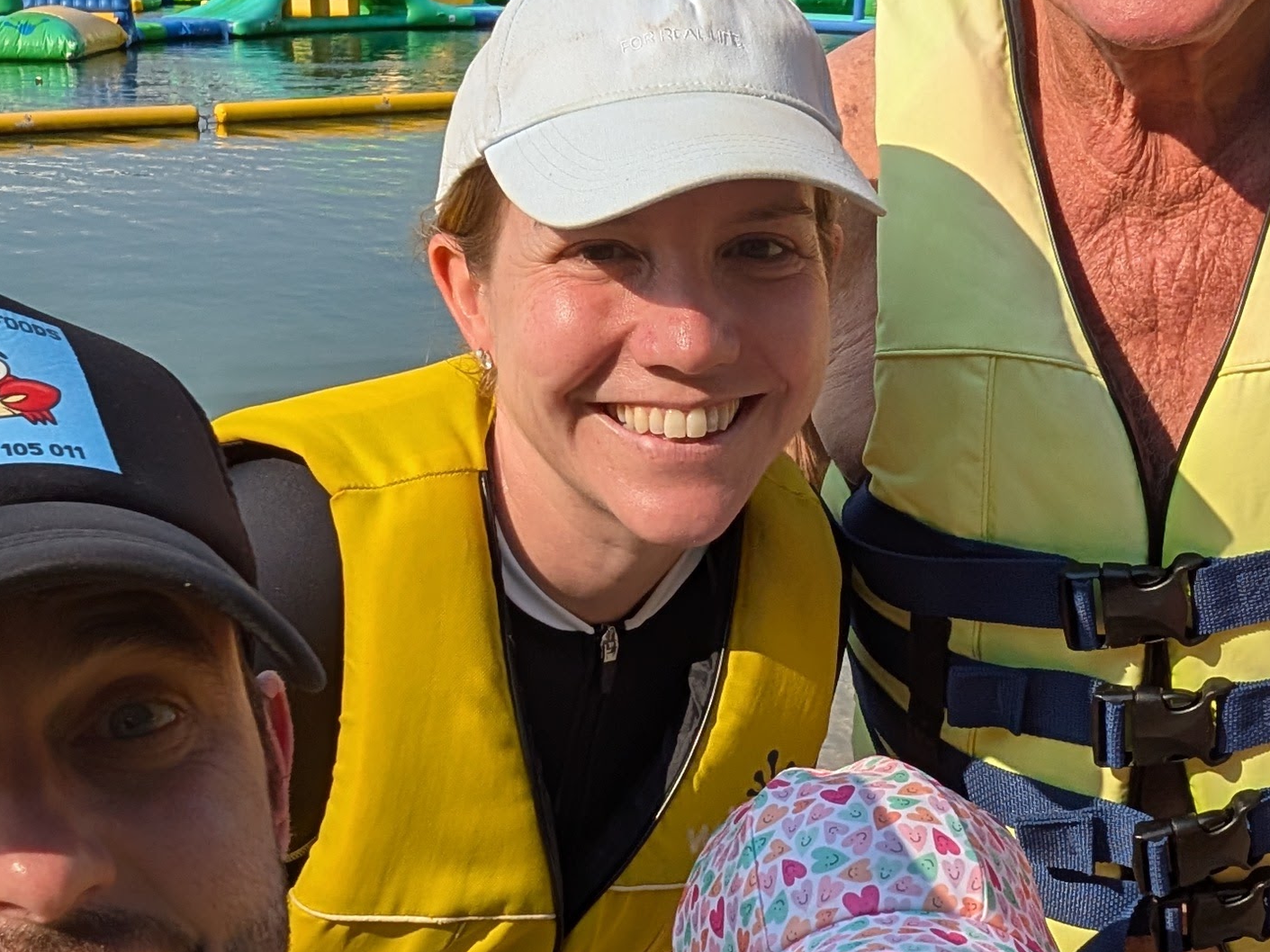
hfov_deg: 32.1
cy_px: 651
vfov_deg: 24.3
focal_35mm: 60
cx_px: 729
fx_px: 2201
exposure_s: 1/1618
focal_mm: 2.74
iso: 38
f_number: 2.2
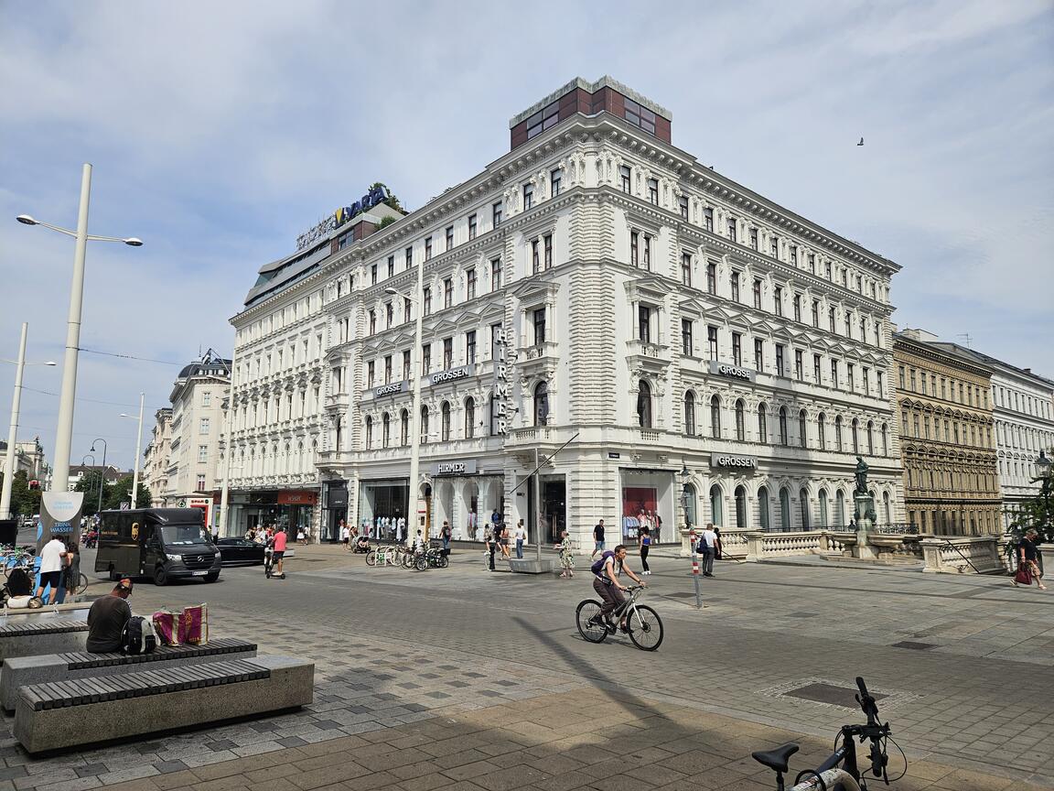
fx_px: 700
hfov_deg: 73.9
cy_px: 396
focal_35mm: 23
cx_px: 527
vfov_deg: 58.9
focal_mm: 5.4
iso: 25
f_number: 1.8
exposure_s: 1/3483
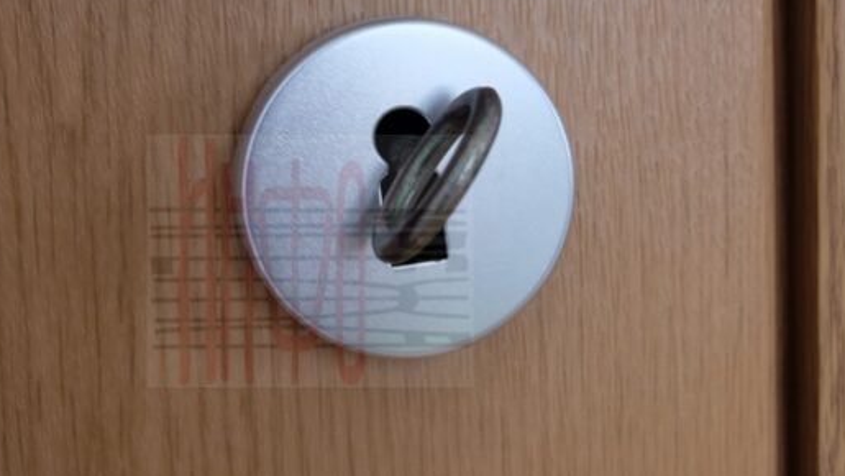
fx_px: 1681
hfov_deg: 28.1
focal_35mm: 75
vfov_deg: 16.1
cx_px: 310
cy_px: 261
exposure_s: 1/18
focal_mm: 35.5
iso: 1600
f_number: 5
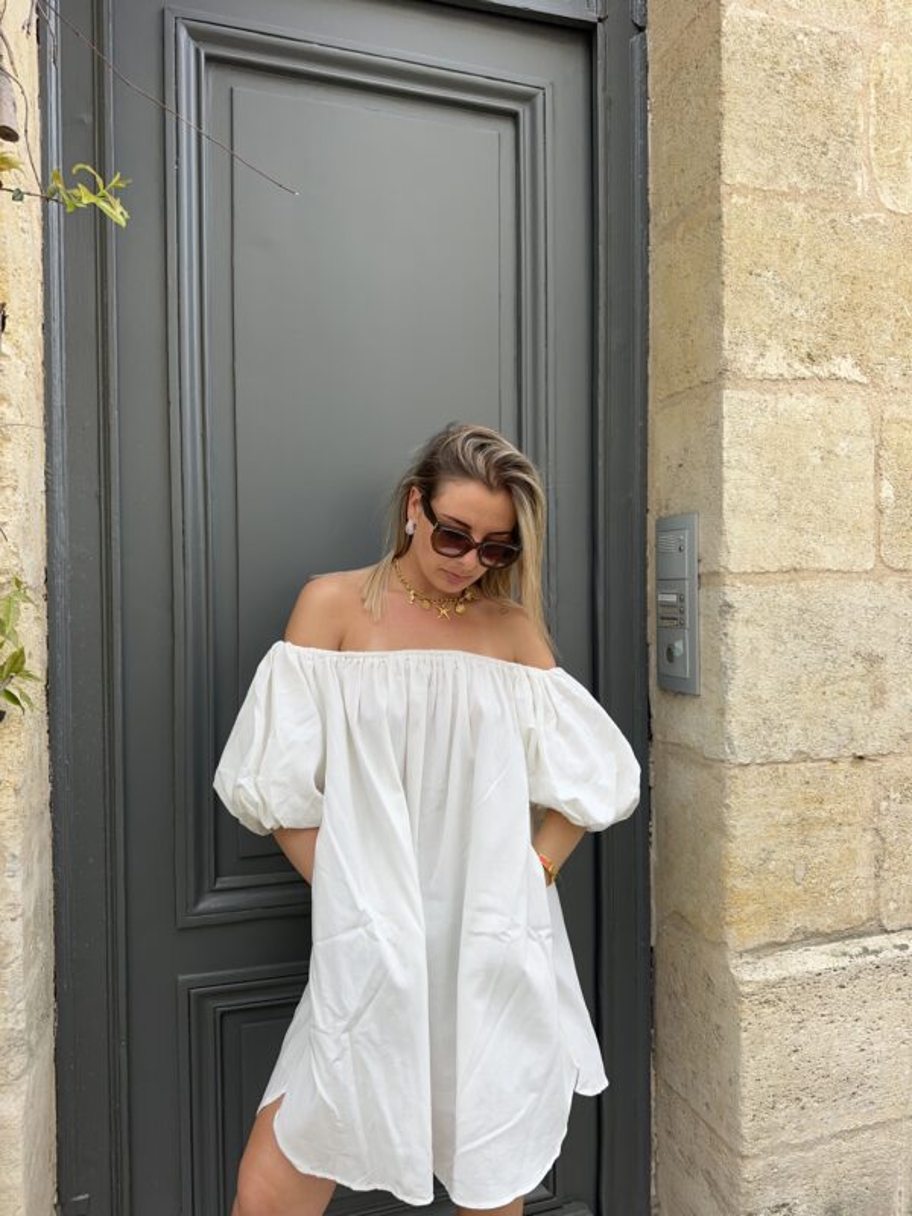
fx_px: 843
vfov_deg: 71.6
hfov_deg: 56.8
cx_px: 456
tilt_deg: -0.1
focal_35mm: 24
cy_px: 608
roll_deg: -0.1
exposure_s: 1/1019
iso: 80
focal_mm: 6.86
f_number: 1.78
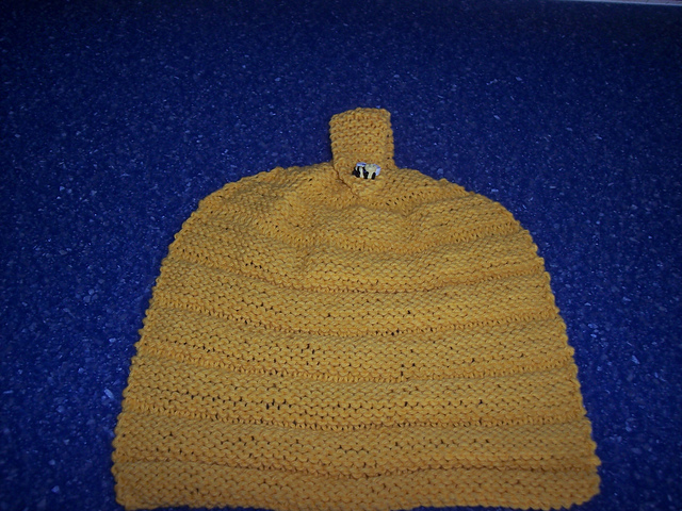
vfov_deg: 36.8
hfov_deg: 47.9
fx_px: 768
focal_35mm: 39
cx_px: 341
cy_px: 256
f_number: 2.8
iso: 100
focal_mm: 8
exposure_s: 1/60
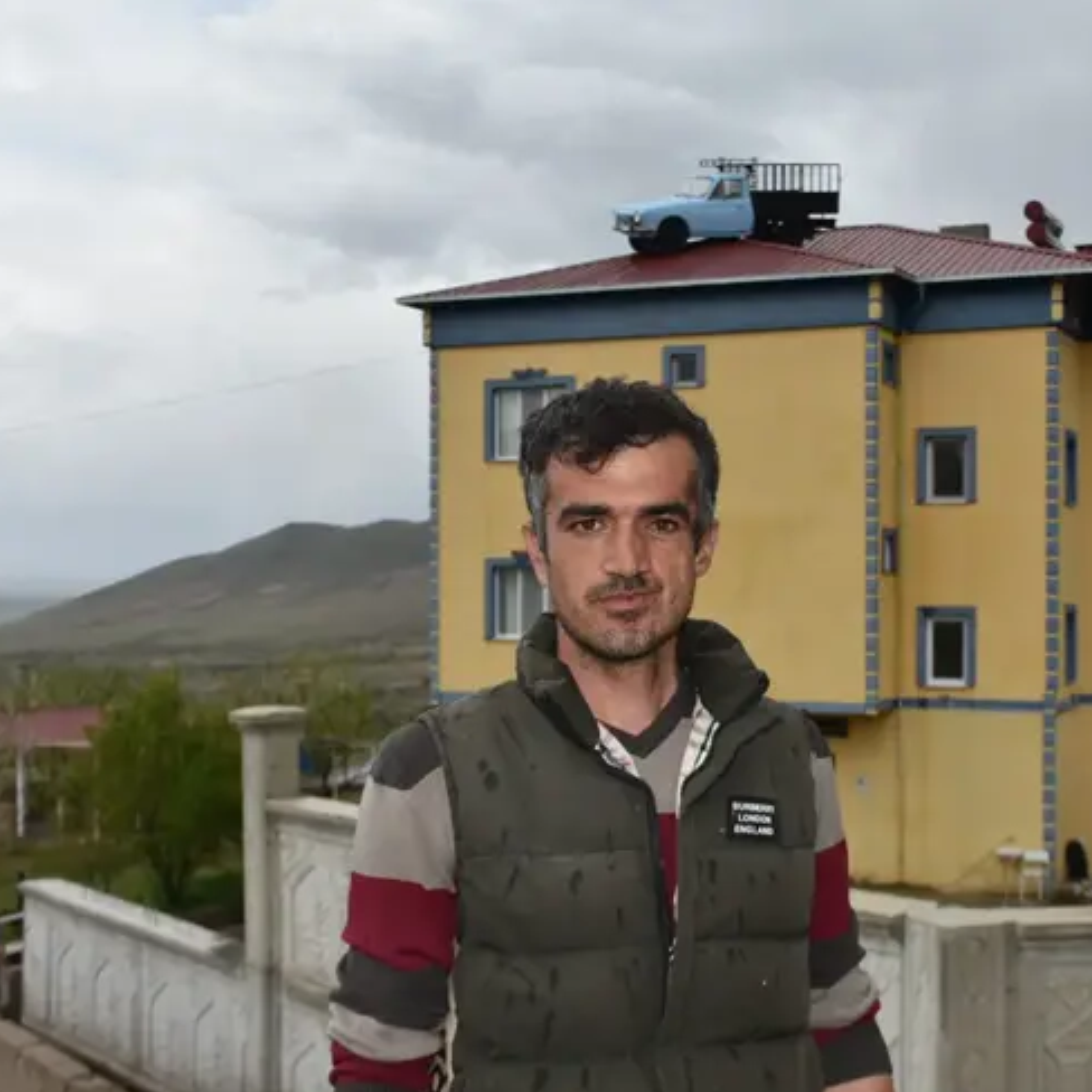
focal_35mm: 47
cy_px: 555
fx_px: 1677
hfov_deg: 35.7
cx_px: 738
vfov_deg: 36.1
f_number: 7.1
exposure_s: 1/250
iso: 100
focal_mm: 24
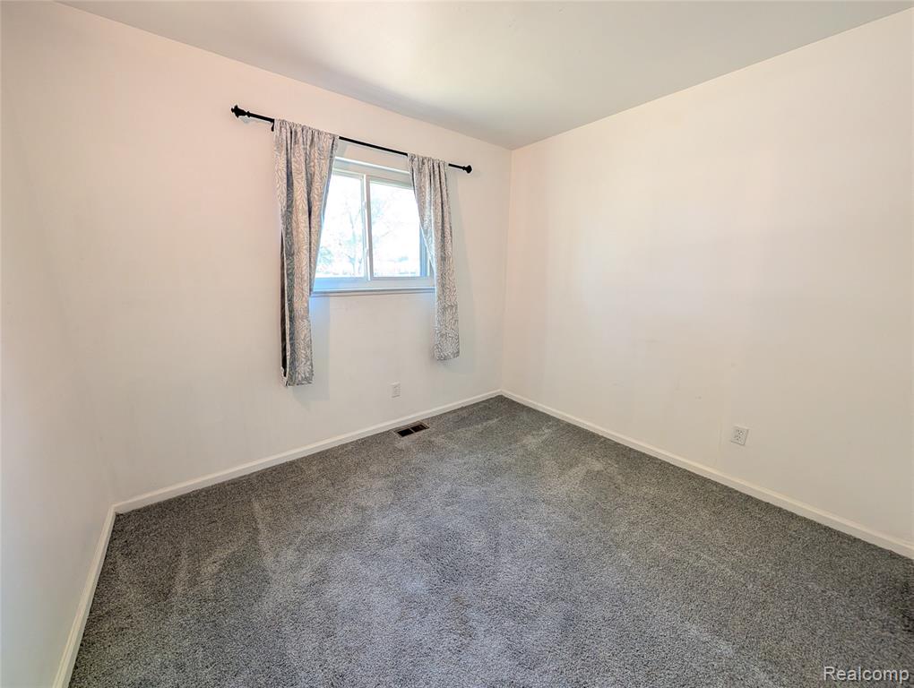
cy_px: 344
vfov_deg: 94.6
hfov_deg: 110.5
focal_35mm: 12
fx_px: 317
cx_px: 457
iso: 144
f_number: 1.7
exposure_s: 1/74.8
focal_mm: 2.02
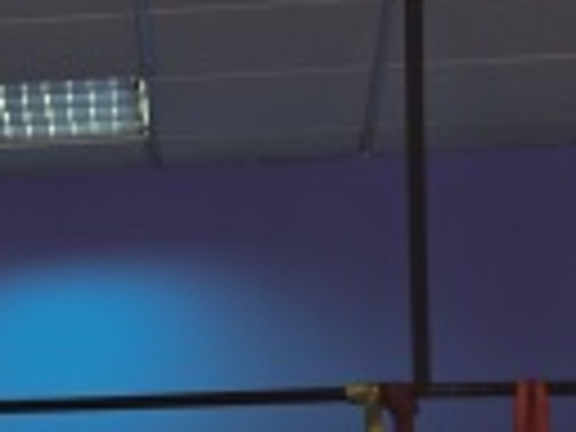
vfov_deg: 6.6
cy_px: 1040
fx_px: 3534
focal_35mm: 212
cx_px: -585
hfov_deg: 8.8
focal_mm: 21
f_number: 5.6
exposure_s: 1/13
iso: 160
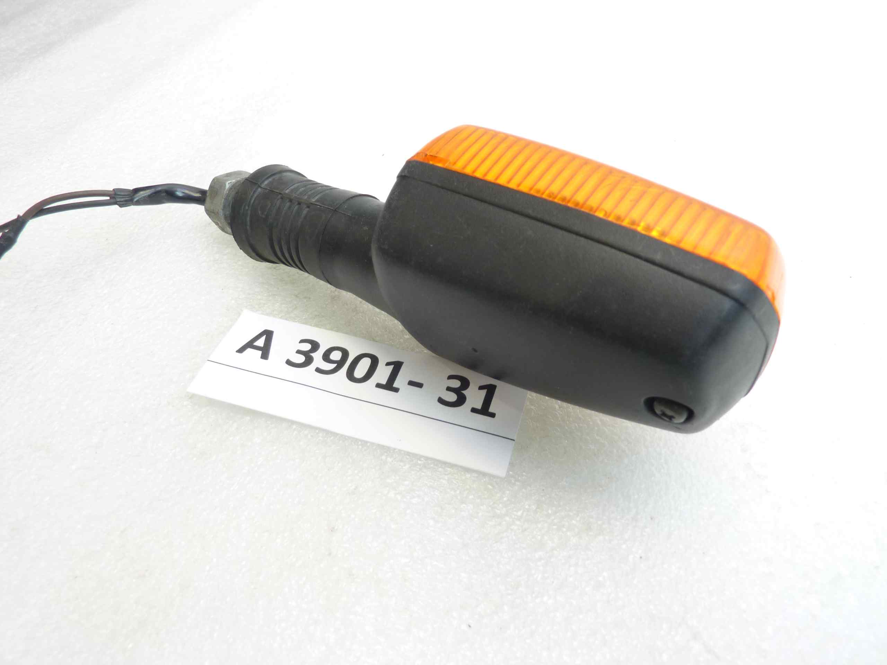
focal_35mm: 26
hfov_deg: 67.3
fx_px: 666
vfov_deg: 53.1
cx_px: 444
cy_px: 332
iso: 80
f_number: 3.3
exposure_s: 1/10
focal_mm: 4.1
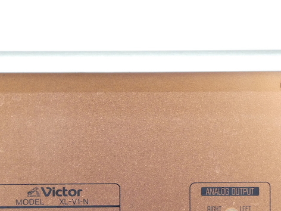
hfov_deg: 8.5
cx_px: 127
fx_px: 1900
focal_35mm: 234
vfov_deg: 6.3
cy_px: 193
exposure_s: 1/2
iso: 200
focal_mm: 20.6
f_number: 5.1
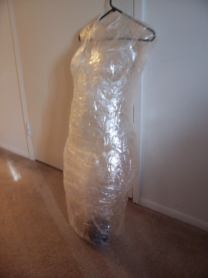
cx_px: 104
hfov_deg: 41.8
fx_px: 272
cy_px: 139
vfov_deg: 54.0
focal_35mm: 34
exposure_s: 1/8
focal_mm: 5.6
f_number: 2.7
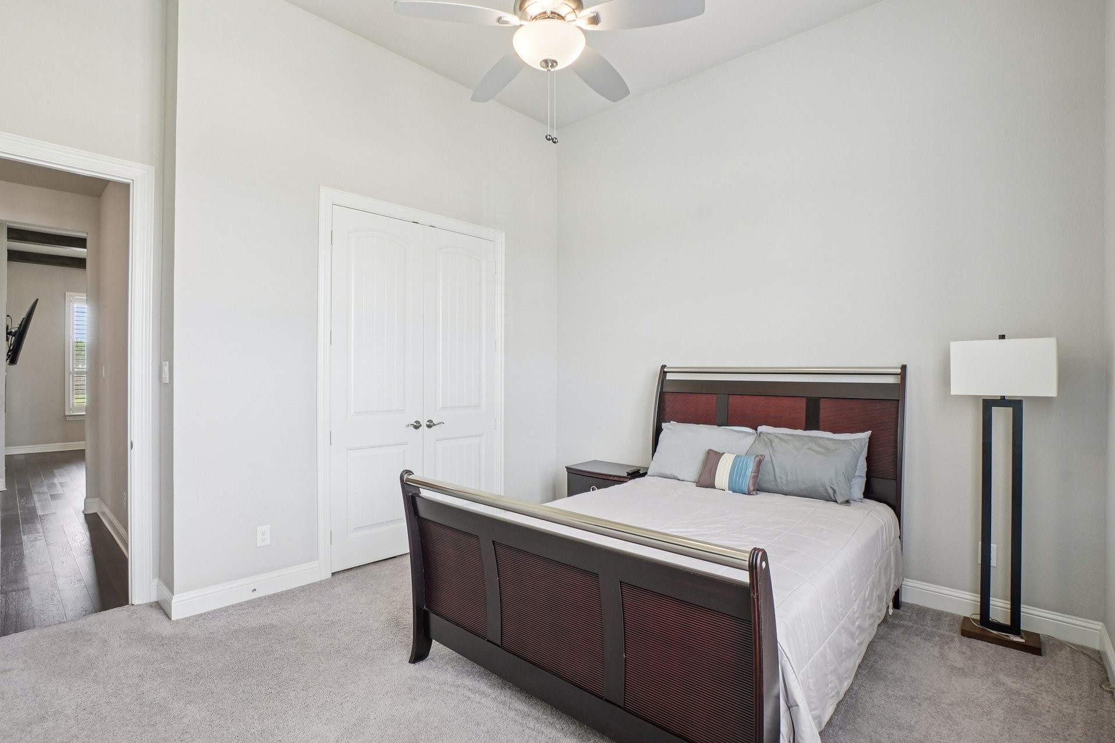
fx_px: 496
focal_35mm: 16
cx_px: 549
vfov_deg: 73.7
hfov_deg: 96.7
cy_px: 376
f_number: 10
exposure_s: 1/10
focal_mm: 10
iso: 400
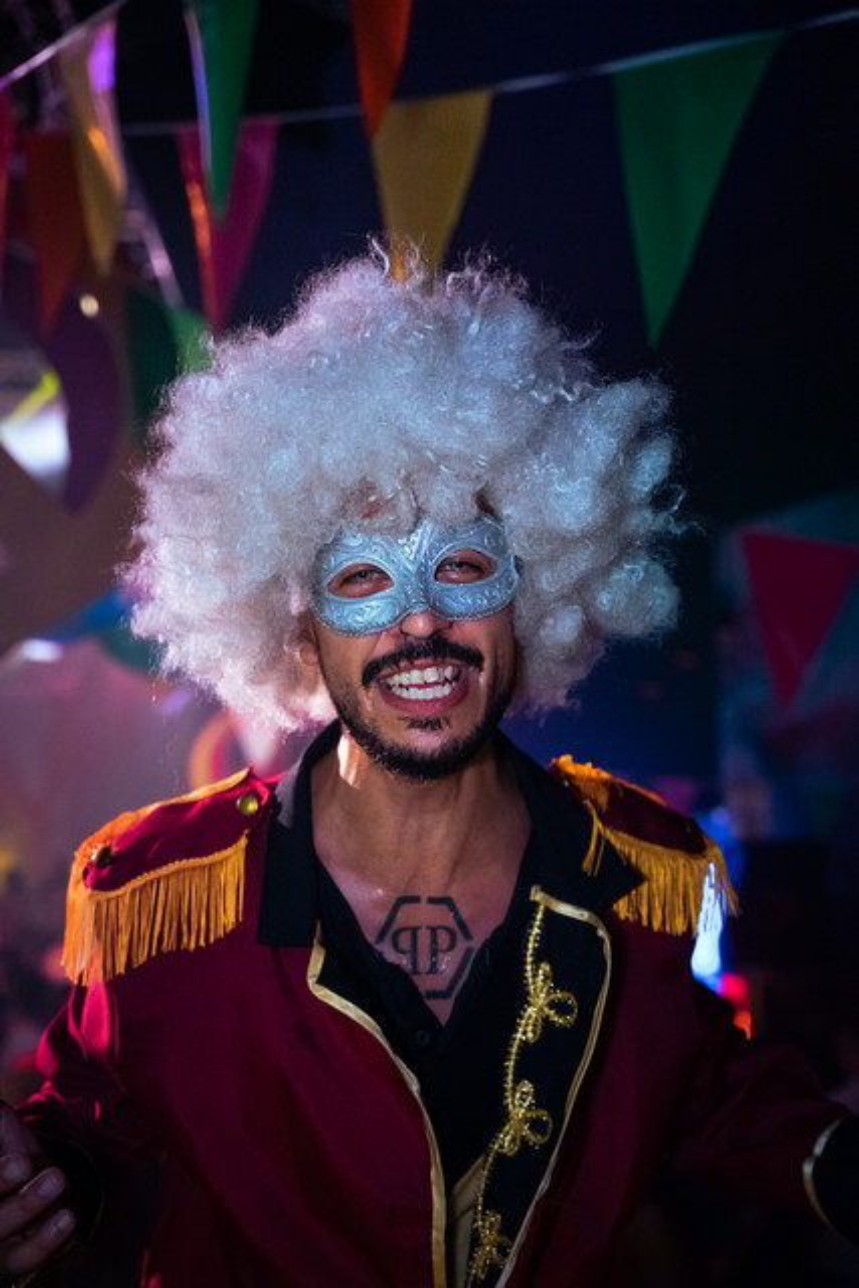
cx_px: 430
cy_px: 644
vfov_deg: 47.0
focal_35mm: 41
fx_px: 1481
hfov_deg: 32.3
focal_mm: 41.4
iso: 5000
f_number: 2.8
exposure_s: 1/250
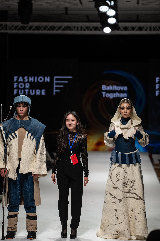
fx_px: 693
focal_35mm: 104
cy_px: 120
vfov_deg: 19.7
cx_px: 80
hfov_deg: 13.2
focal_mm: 103.9
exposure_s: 1/400
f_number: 2.8
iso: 200
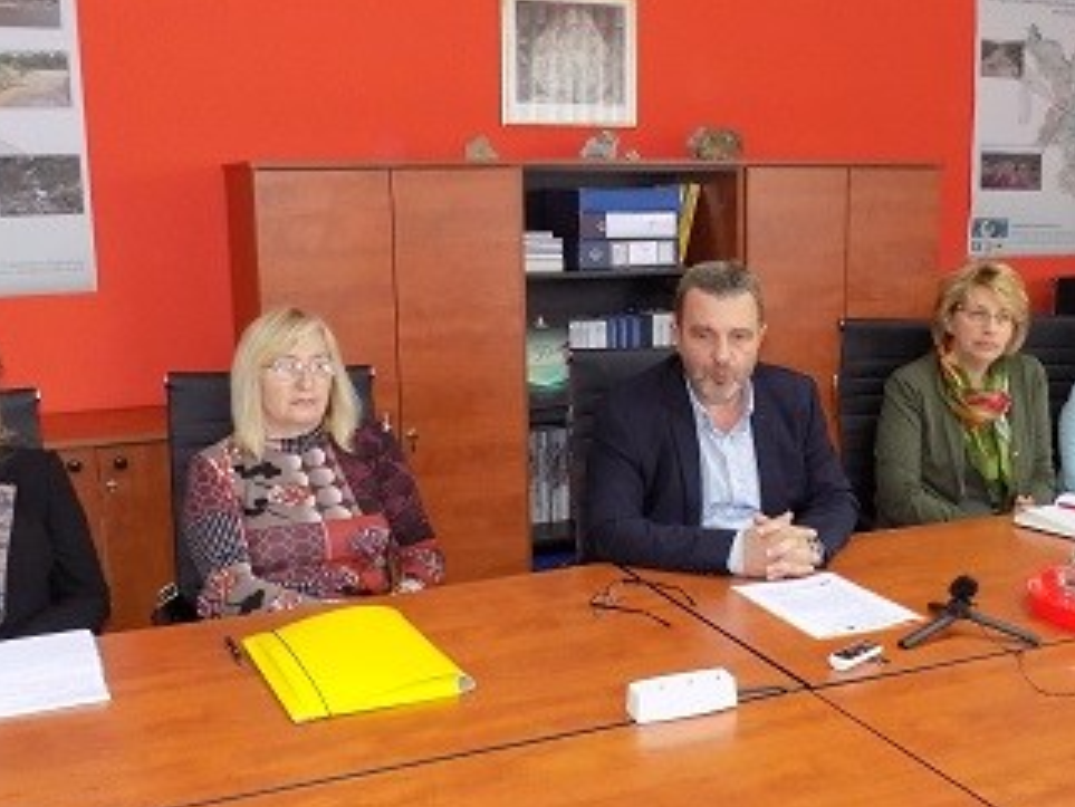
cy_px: 422
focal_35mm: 43
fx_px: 1336
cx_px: 646
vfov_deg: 33.6
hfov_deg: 43.6
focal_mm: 4
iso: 400
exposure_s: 1/30
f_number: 3.1
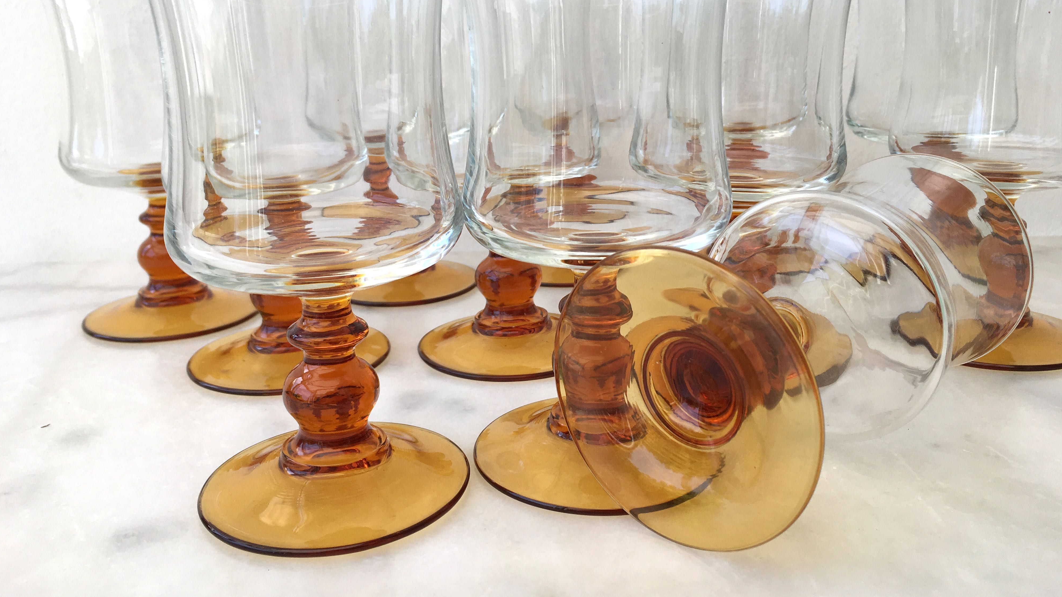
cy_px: 229
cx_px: 527
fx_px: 901
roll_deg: +0.5
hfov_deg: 61.0
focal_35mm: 32
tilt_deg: -15.8
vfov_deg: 36.5
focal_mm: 4.15
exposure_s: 1/398
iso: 25
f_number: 2.2
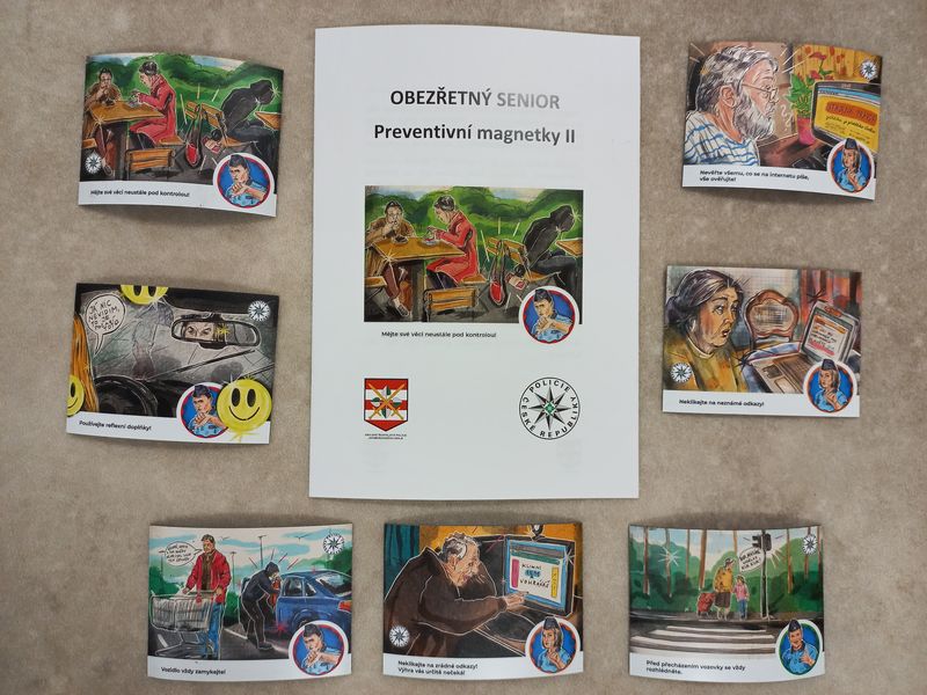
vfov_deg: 54.9
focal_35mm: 25
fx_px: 669
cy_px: 348
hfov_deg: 69.4
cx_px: 464
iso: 160
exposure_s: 1/50
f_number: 1.8
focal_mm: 4.6
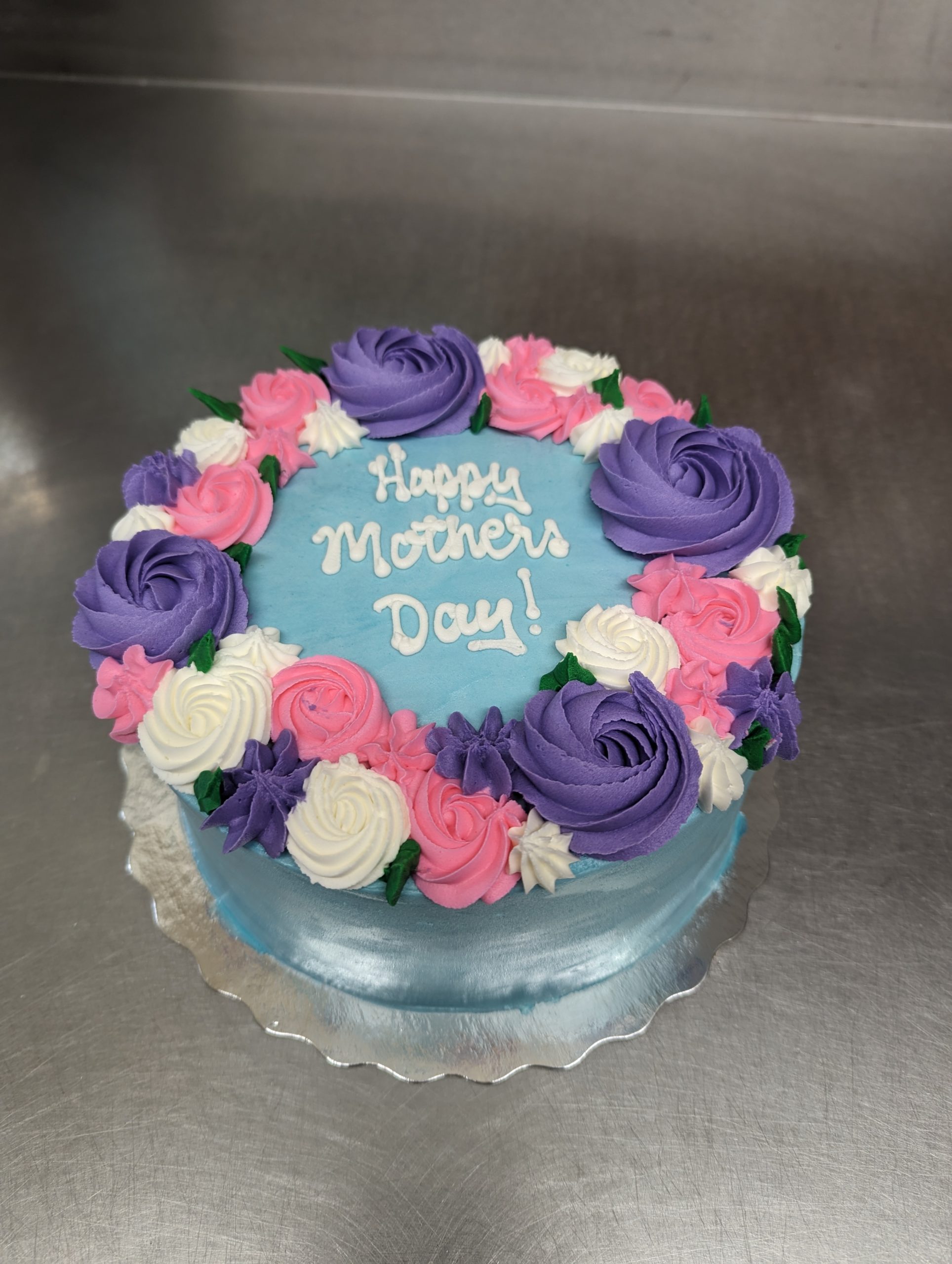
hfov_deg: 56.9
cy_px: 632
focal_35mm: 24
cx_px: 476
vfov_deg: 71.5
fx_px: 878
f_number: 1.85
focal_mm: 6.81
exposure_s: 1/30
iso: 59
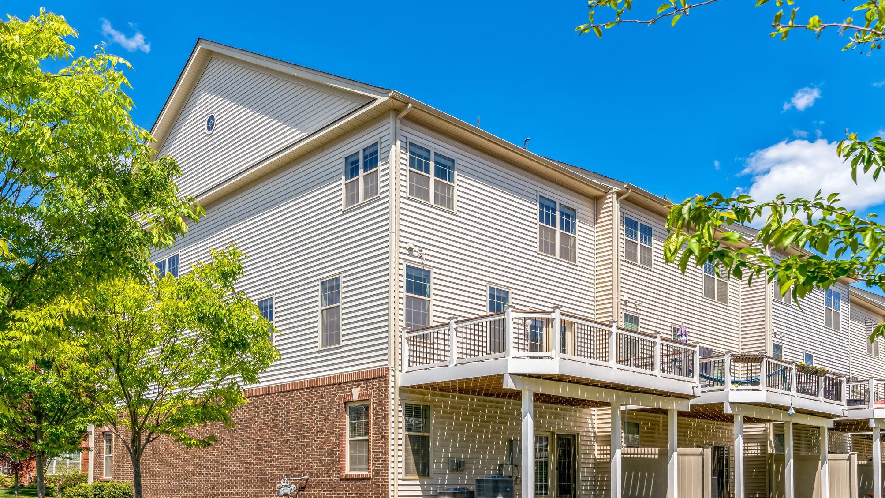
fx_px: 727
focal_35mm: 31
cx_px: 441
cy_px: 281
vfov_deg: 37.7
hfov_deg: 62.6
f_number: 10
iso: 400
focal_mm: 29
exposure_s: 1/800
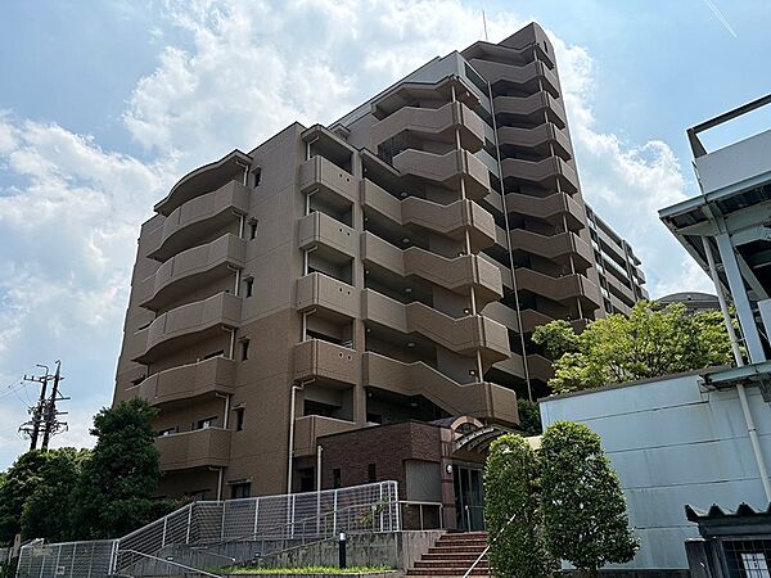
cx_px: 386
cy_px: 289
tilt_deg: +23.8
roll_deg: +2.5
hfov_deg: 67.3
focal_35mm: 26
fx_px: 579
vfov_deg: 53.1
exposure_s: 1/6329
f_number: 1.6
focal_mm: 5.96
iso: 64
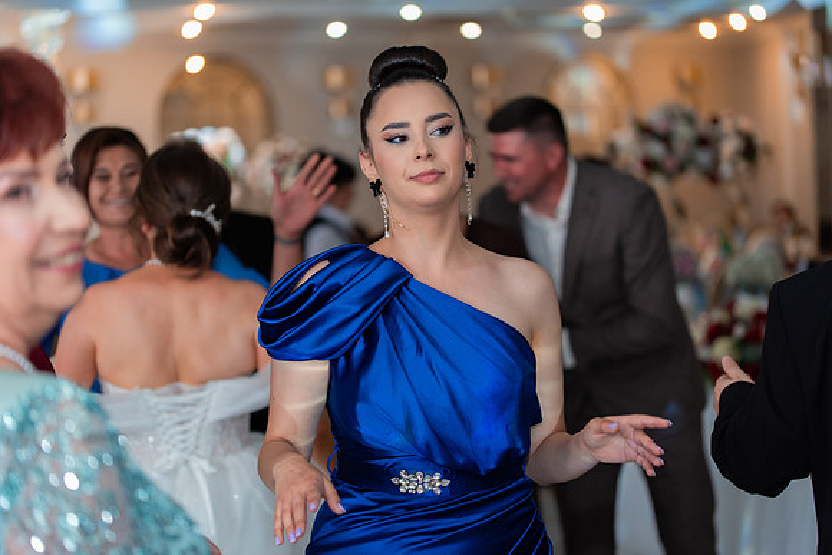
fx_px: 2080
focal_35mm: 90
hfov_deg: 22.6
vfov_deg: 15.2
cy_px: 278
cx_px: 416
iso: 1600
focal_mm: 90
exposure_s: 1/200
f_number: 3
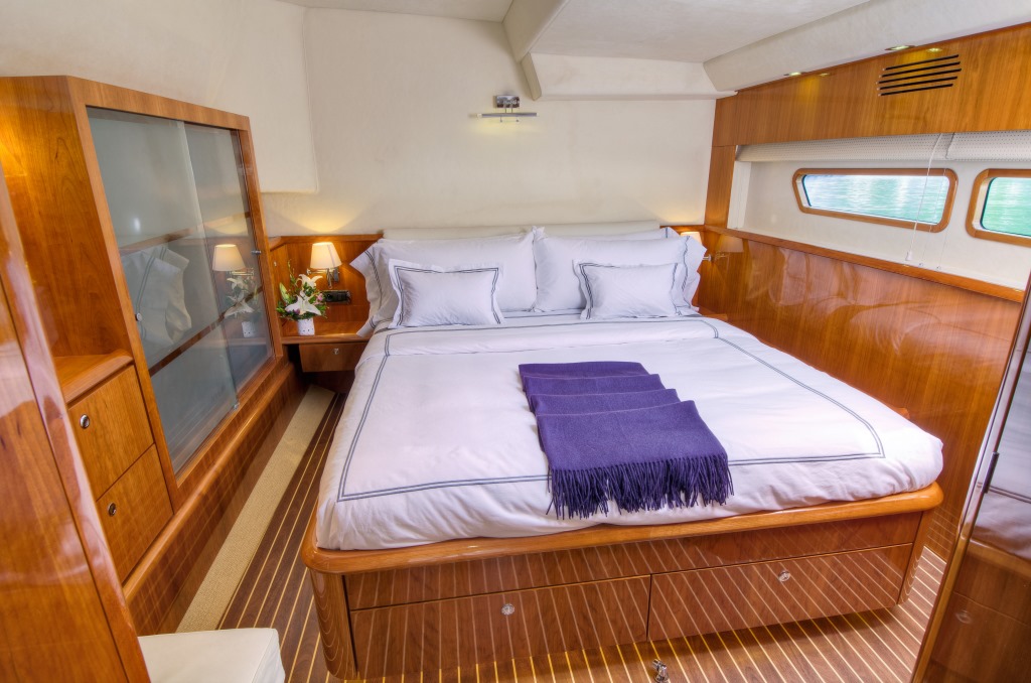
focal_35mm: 18
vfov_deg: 67.1
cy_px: 342
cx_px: 516
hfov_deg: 90.1
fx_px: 514
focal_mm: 12
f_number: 10
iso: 200
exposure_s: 1/3
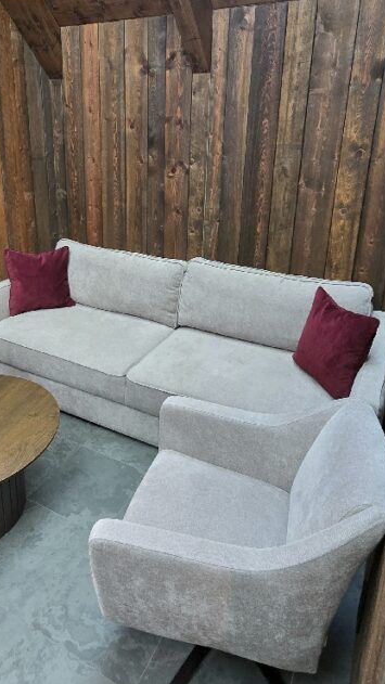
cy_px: 278
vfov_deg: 77.9
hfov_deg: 49.1
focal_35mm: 23
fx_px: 417
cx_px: 149
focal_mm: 2.2
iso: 160
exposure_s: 1/50
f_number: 2.2
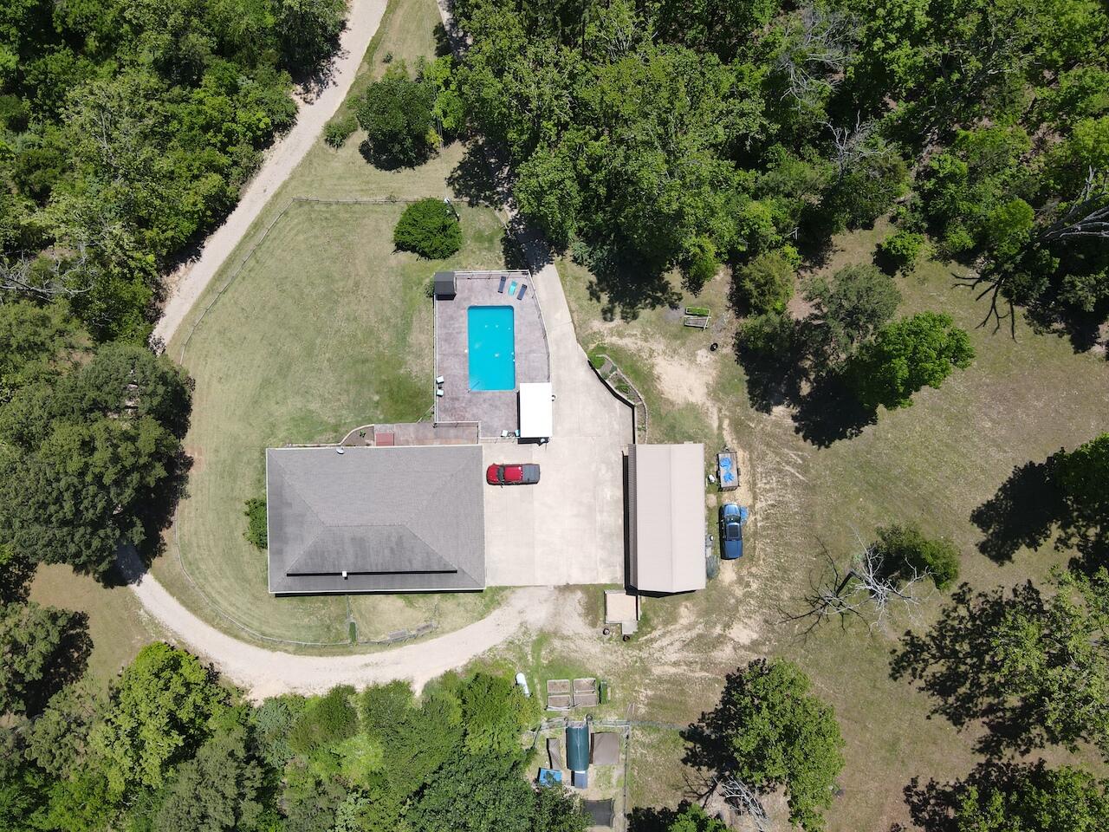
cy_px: 416
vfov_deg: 56.8
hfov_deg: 71.6
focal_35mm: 24
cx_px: 554
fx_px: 769
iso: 100
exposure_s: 1/640
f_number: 2.8
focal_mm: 4.5
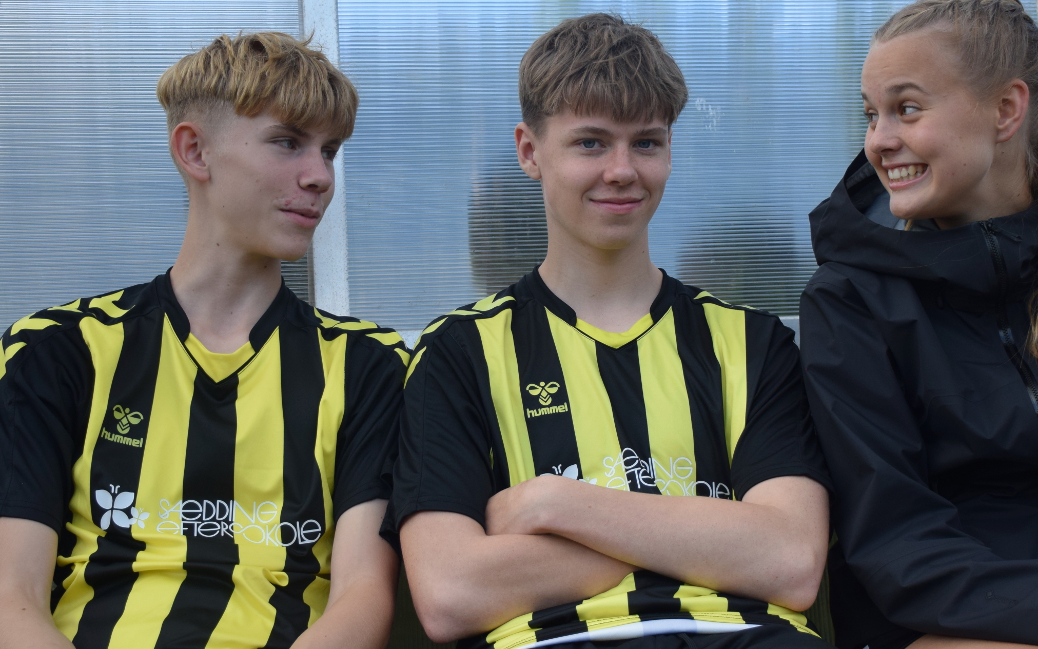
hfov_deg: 30.1
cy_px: 326
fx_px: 1924
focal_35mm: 68
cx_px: 632
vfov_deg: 19.1
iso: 400
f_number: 4.5
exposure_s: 1/1250
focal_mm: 30
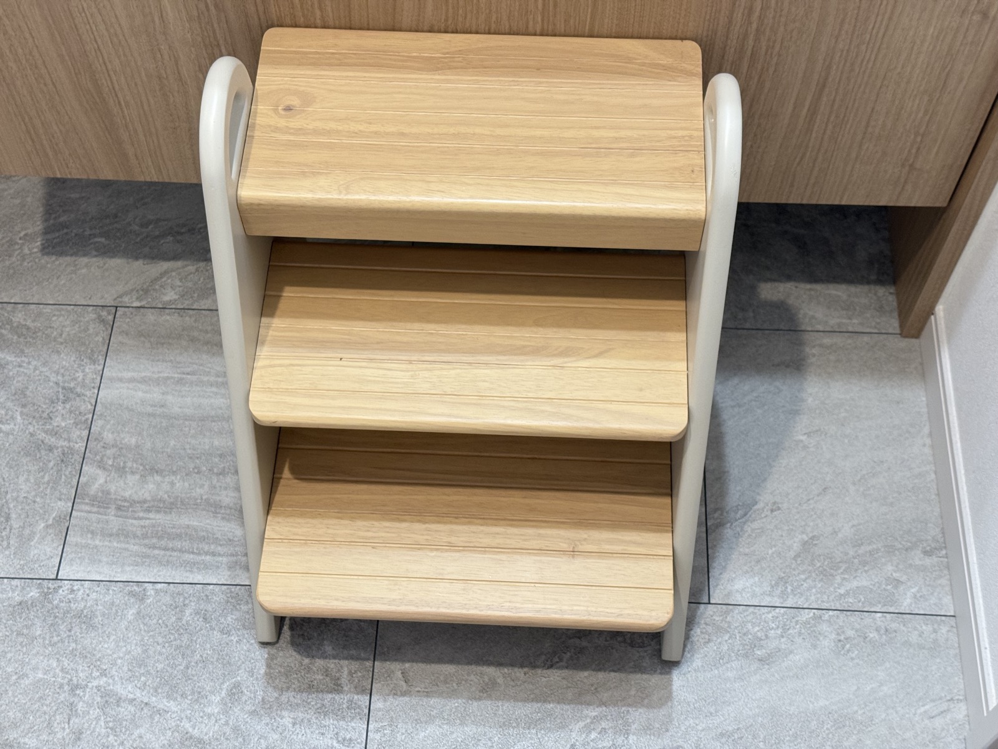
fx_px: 1384
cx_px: 499
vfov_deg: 30.3
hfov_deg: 39.7
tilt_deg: -59.6
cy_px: 374
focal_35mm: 48
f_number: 1.78
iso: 250
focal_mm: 6.76
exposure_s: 1/60
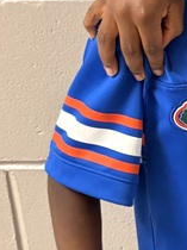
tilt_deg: -25.6
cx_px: 332
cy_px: 146
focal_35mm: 127
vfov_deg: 15.5
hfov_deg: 10.9
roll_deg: +0.5
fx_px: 917
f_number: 1.6
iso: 500
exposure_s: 1/30
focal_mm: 5.96
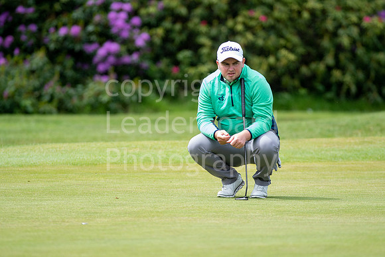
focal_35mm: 450
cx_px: 192
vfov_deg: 3.1
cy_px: 128
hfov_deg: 4.6
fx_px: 4813
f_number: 4
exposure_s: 1/2000
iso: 500
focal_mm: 300
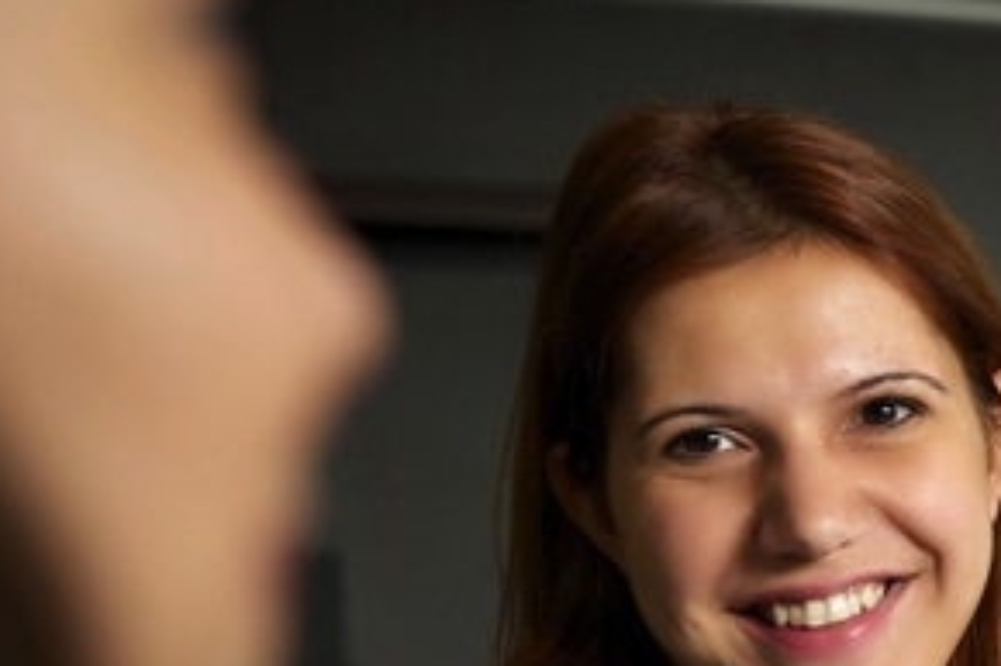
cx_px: 1011
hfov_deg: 12.7
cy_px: 738
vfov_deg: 8.5
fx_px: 4446
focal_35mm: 160
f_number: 4
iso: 100
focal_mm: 58
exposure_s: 1/60
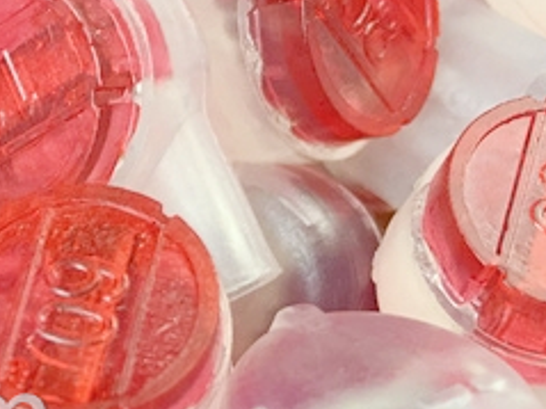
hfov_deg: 19.4
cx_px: -50
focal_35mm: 97
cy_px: 452
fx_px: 1529
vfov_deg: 14.9
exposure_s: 1/33
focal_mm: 4.15
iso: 32
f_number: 2.2
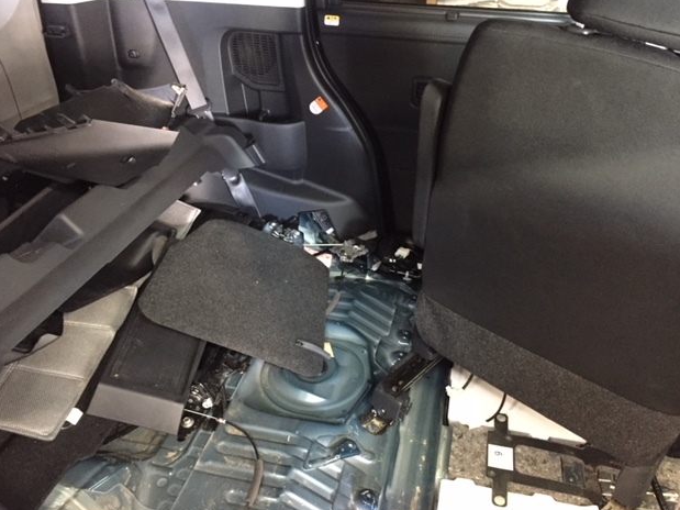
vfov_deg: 46.8
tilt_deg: -33.2
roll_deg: +1.4
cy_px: 259
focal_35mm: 30
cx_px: 330
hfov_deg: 60.0
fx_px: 589
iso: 500
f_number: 2.2
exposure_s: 1/15
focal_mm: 4.15
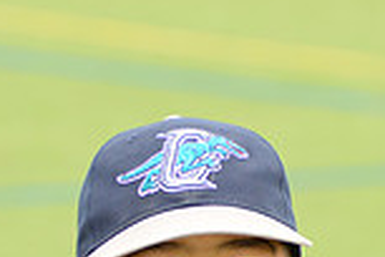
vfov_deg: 2.0
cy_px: 472
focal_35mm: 703
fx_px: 7518
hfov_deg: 2.9
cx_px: 153
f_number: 8
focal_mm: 185
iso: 250
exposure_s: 1/200
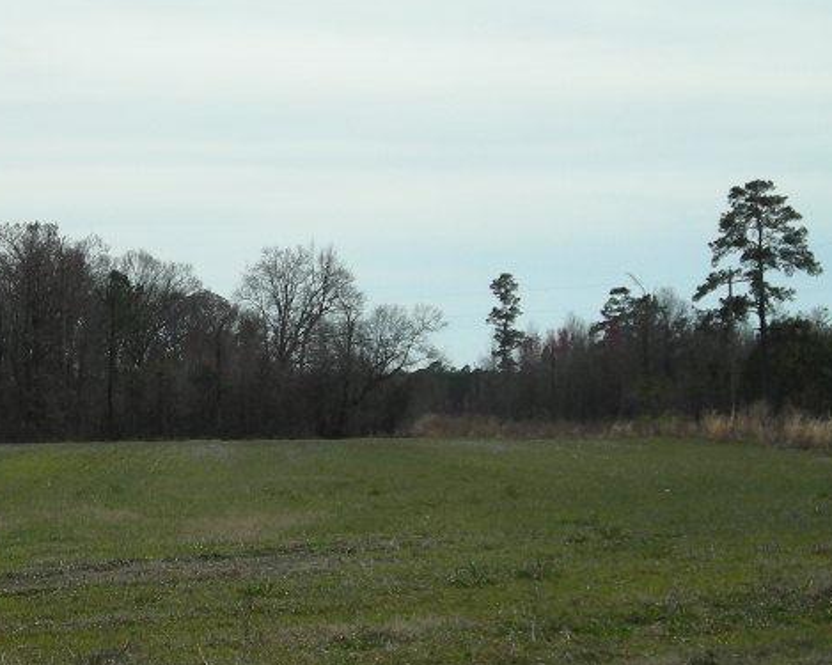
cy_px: 417
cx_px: 176
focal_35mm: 81
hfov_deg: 23.3
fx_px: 1994
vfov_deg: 18.9
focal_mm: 6.3
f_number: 6.4
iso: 50
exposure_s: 1/274
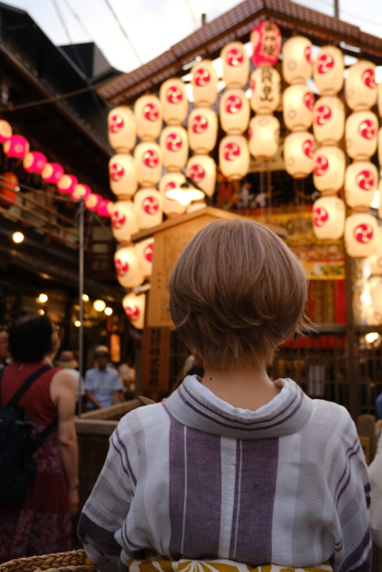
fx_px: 509
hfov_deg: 41.1
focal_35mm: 32
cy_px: 286
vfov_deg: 58.7
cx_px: 191
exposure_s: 1/52
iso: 160
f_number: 3.2
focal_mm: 21.4
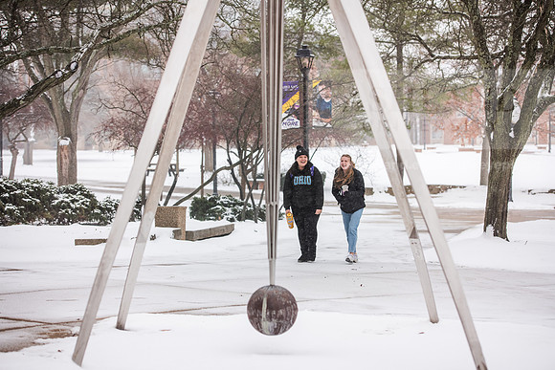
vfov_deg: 15.9
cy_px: 185
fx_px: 1326
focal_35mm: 86
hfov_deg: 23.6
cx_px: 278
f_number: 4
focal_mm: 86
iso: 500
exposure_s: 1/250
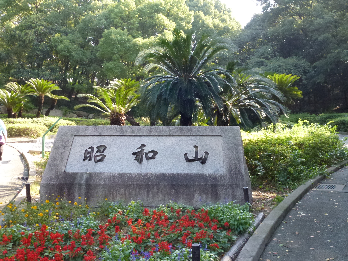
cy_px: 130
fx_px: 362
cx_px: 174
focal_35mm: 36
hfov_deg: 51.4
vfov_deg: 39.7
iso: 400
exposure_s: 1/250
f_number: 3.7
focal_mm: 6.4
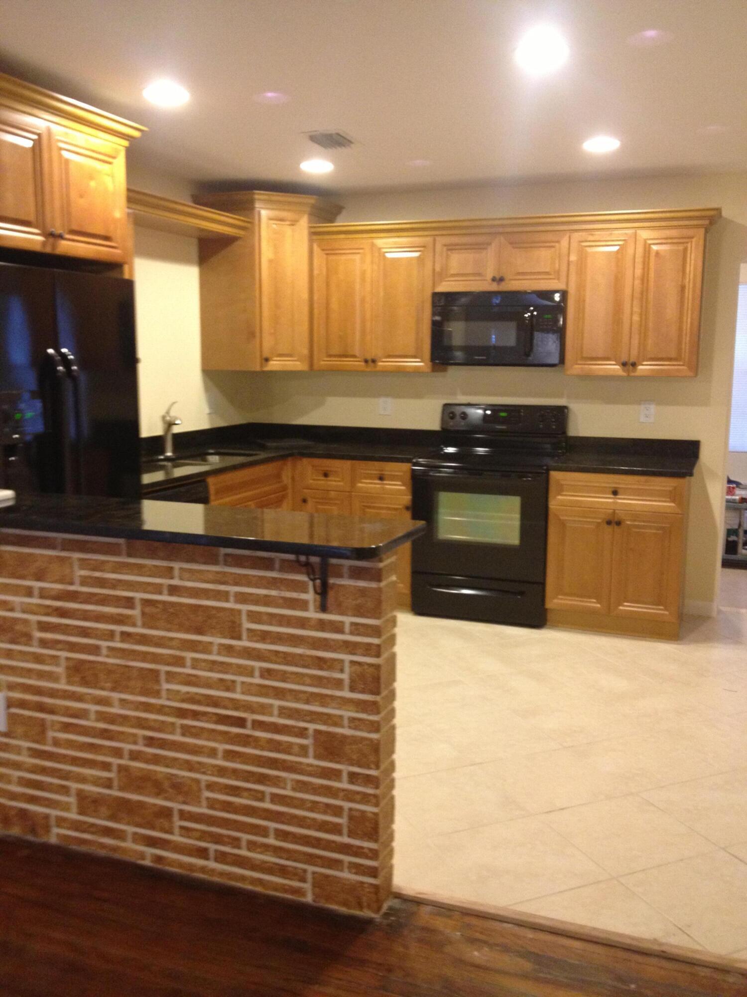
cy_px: 498
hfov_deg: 40.7
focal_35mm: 35
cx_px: 374
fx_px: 1007
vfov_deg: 52.6
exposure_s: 1/20
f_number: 2.4
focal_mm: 4.28
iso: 250
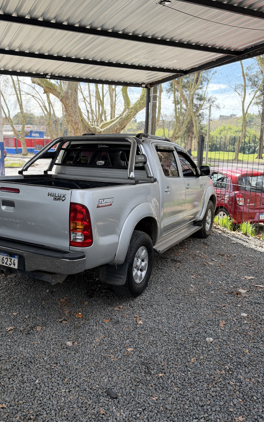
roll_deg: -0.5
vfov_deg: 64.6
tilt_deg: -10.1
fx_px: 334
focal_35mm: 29
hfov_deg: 42.8
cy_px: 202
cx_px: 96
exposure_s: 1/580
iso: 100
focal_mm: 6.76
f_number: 1.78
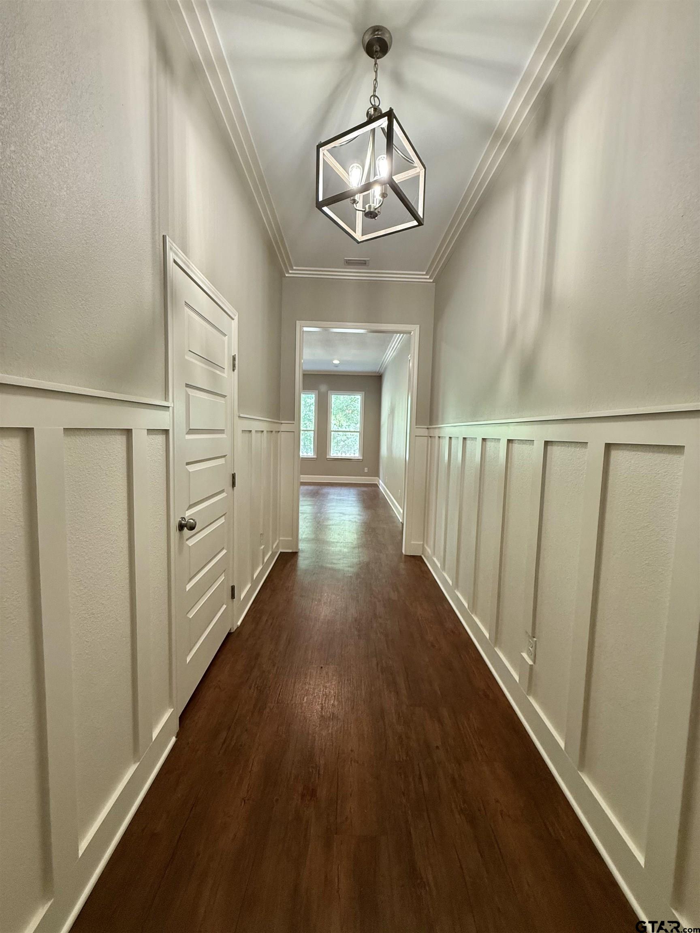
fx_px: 377
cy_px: 466
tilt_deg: -3.9
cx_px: 350
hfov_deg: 85.7
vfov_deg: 102.1
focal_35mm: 14
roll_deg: -1.7
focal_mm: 2.22
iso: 250
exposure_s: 1/60
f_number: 2.2
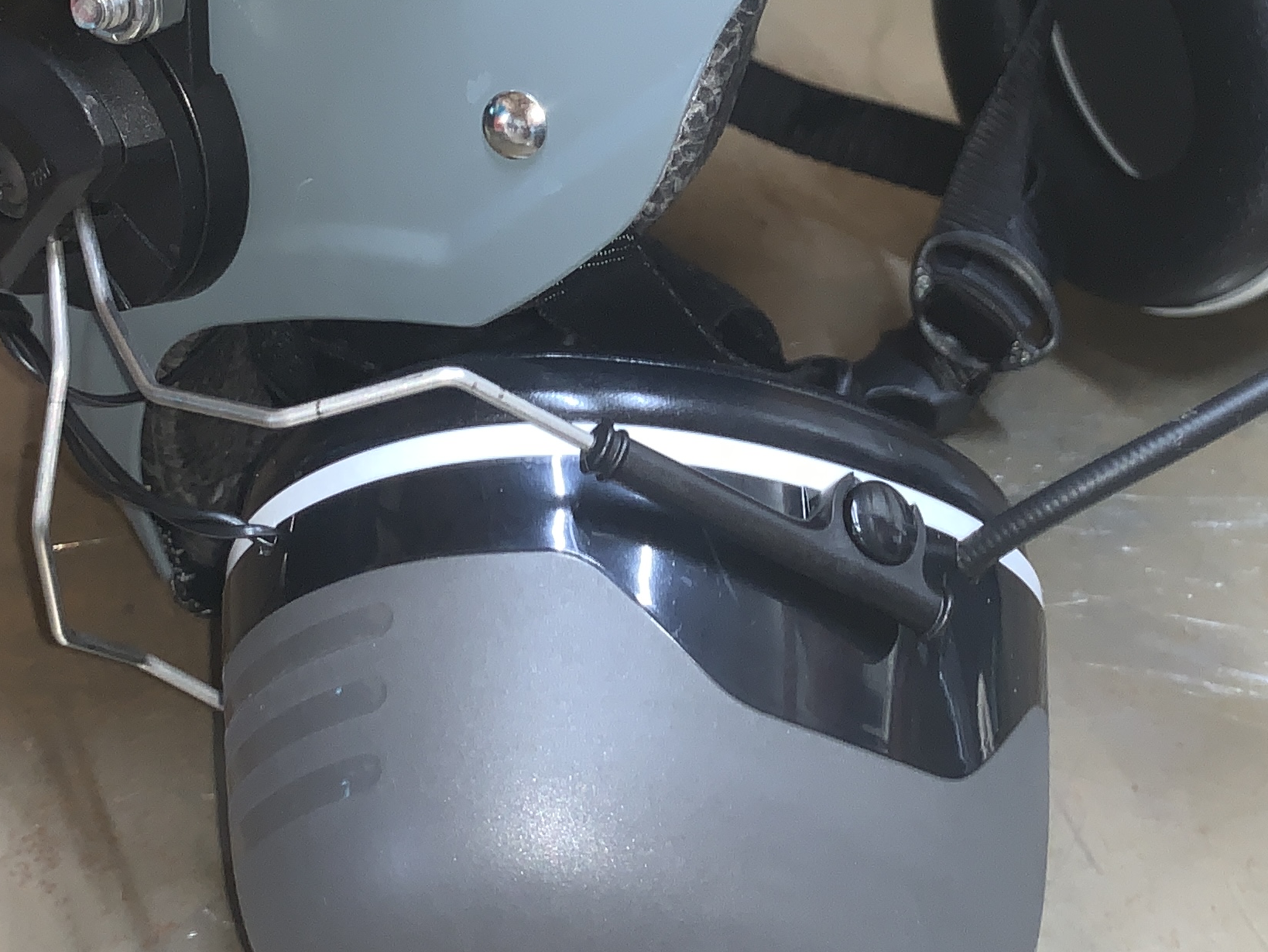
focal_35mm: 64
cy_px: 91
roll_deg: -5.2
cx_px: 742
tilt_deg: -28.1
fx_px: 2345
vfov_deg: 22.4
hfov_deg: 30.2
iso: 40
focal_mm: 4.25
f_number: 1.8
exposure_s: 1/24
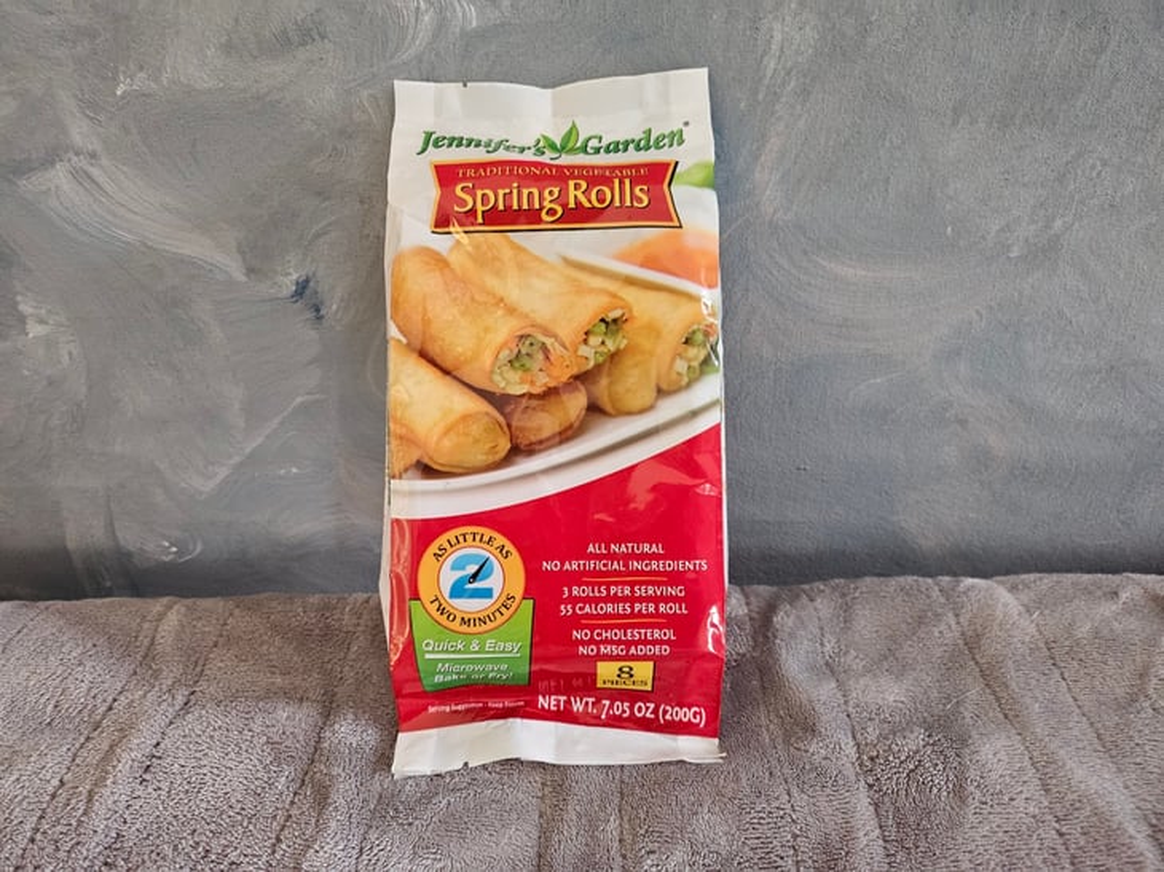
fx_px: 807
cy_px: 436
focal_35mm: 24
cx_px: 582
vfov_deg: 56.8
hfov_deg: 71.6
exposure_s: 1/120
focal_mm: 5
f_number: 1.8
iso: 800
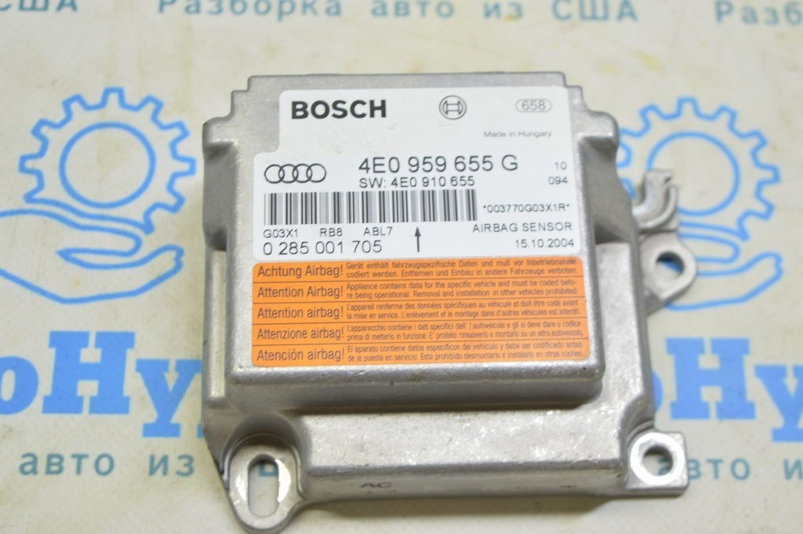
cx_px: 402
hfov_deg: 31.9
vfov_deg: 21.5
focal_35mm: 63
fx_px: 1404
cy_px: 267
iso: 400
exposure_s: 1/20
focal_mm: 42
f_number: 5.6
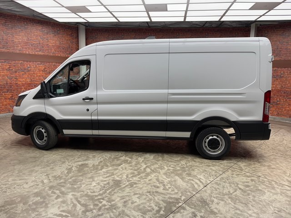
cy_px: 109
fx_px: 202
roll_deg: -1.5
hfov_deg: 71.6
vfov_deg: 56.8
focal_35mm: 24
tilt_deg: -10.1
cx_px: 146
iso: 64
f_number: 1.78
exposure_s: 1/186
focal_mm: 6.76
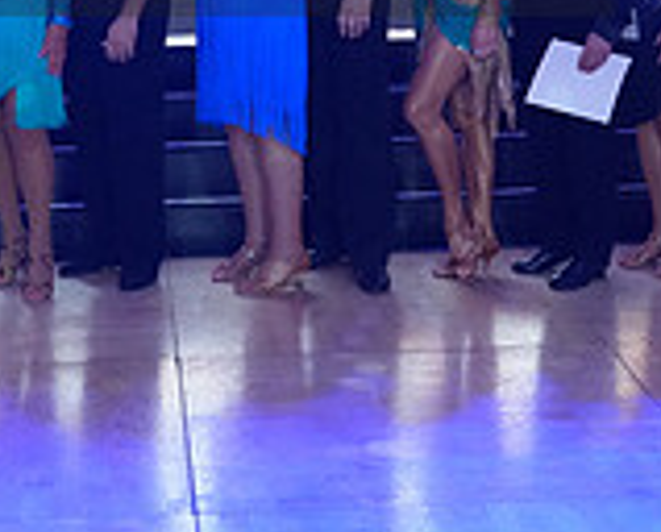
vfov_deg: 15.1
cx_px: 162
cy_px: -94
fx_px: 1942
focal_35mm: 99
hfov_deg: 19.2
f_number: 4
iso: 5000
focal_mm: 29
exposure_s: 1/640
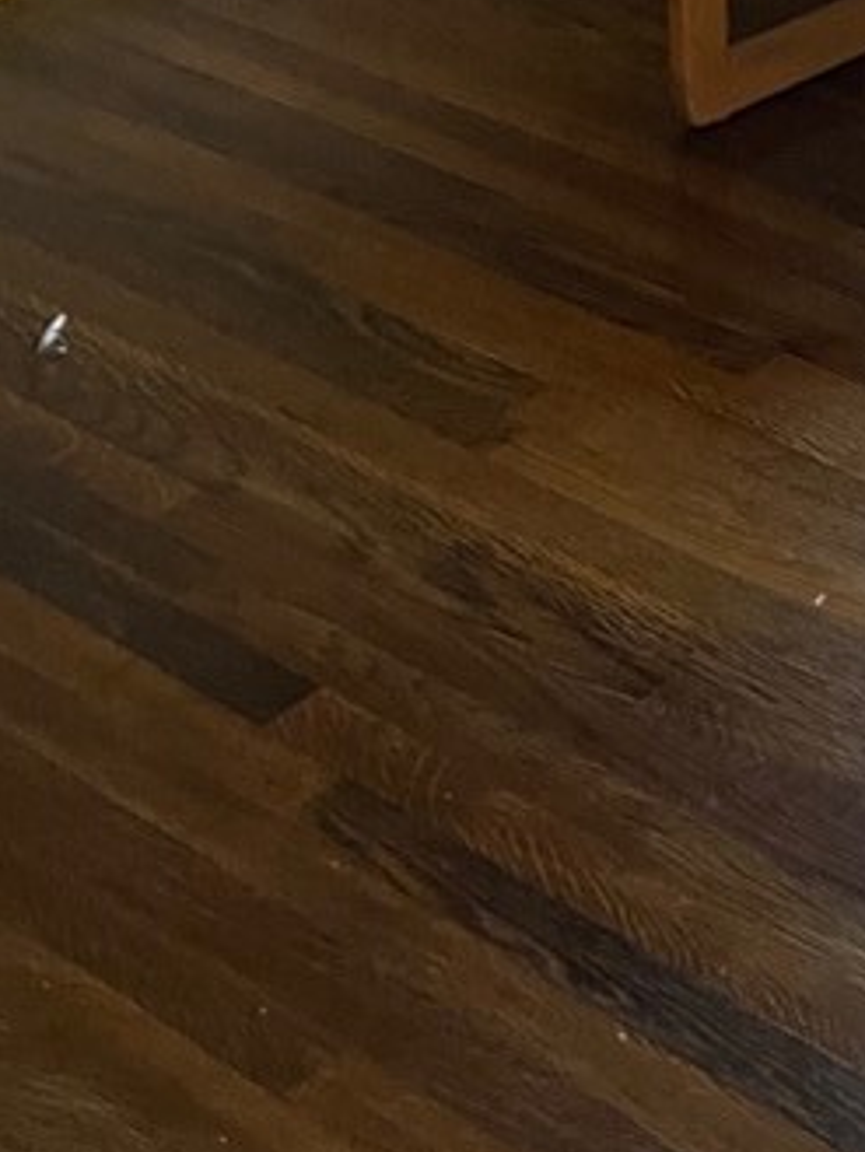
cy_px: 336
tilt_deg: -29.4
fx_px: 2697
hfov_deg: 17.2
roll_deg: -2.5
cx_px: 1110
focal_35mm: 81
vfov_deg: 23.9
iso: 500
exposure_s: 1/53
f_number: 1.6
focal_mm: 5.1
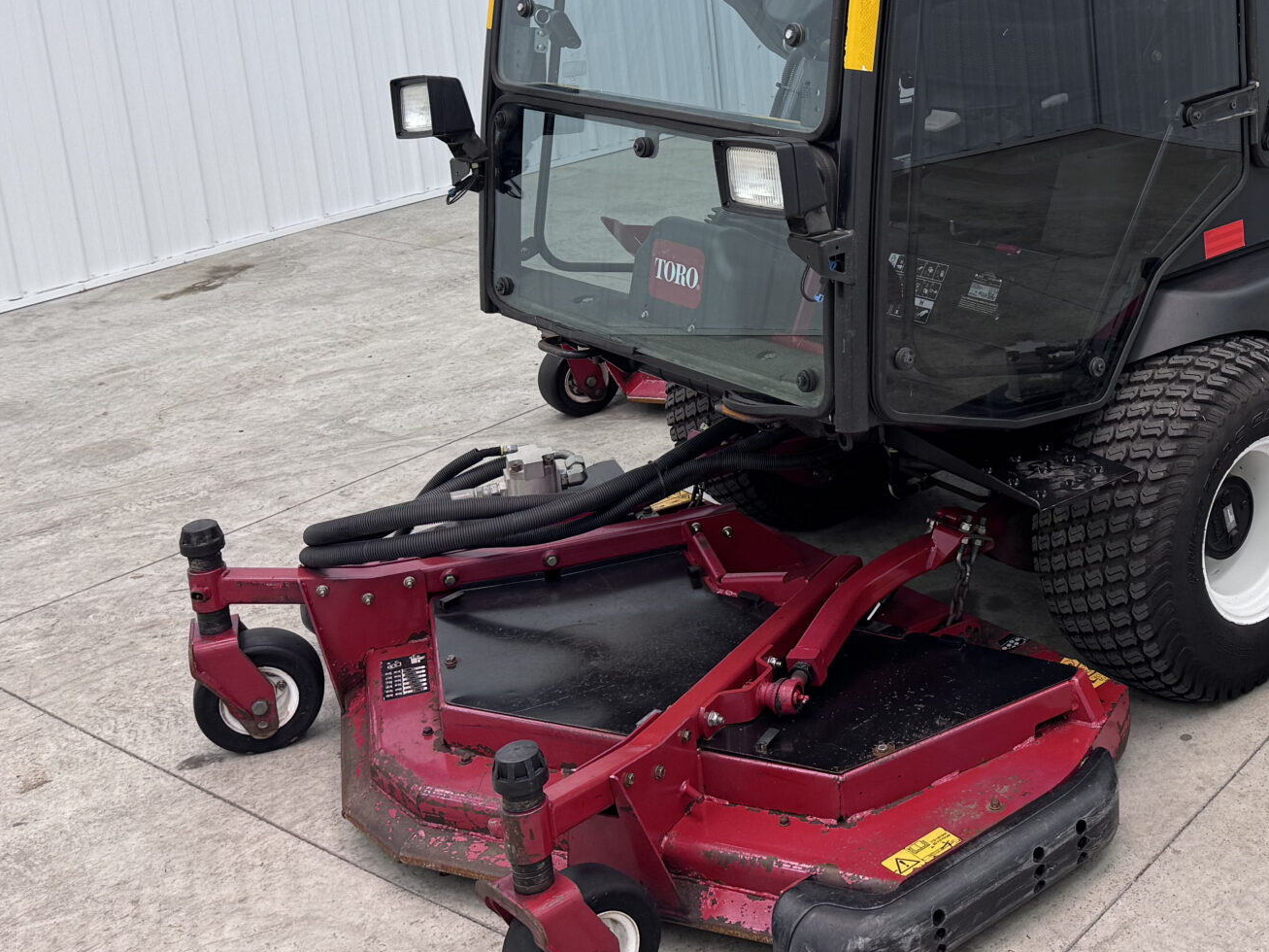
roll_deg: +2.0
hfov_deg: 38.5
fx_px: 1723
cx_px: 1061
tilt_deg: -14.7
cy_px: 193
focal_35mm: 47
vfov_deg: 30.2
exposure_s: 1/120
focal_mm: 6.76
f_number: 1.78
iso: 80
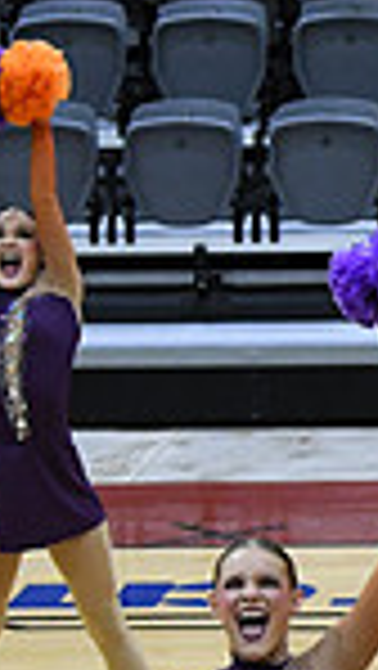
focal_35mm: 428
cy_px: 668
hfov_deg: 2.8
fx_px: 7613
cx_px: 1161
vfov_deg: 5.0
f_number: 4
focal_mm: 70
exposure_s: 1/500
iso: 4000
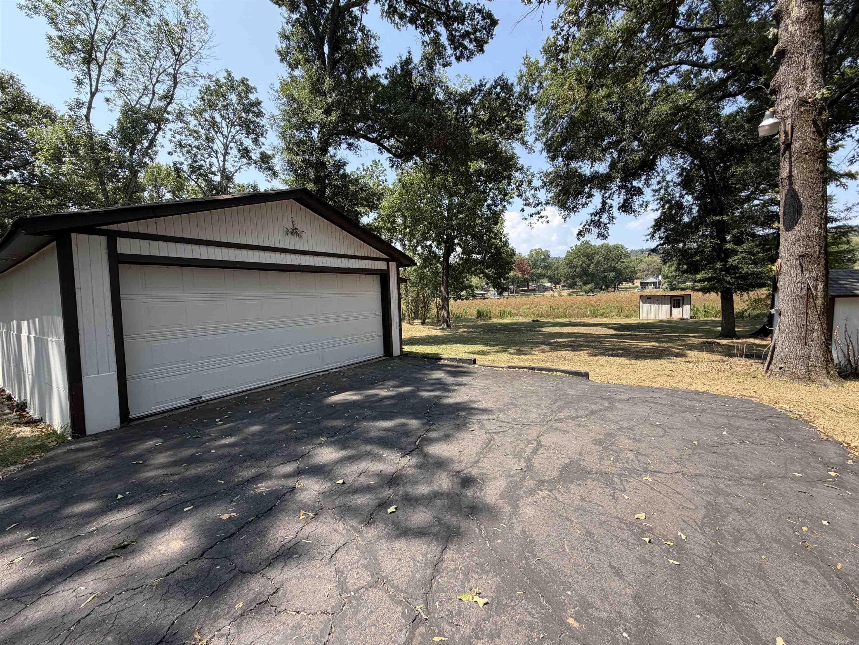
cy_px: 322
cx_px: 430
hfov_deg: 102.1
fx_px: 347
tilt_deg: -4.7
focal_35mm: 14
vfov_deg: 85.7
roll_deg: +2.6
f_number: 2.2
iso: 40
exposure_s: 1/574
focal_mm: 2.22
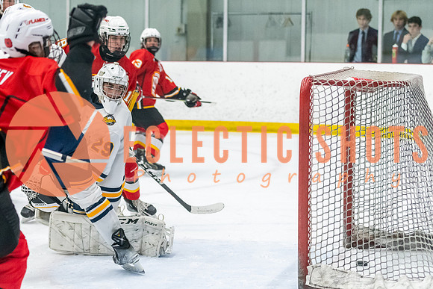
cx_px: 54
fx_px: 1506
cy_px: 186
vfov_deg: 11.0
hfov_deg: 16.2
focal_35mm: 125
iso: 3200
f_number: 2.8
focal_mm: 70
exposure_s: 1/800
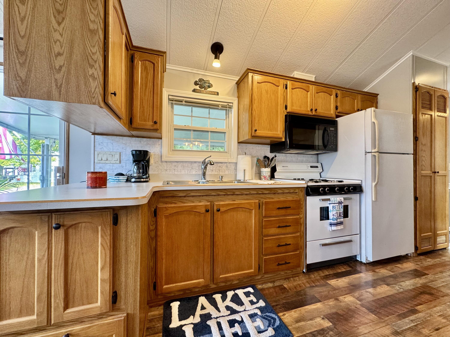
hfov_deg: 102.1
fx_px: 182
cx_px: 225
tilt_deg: +0.0
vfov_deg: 85.7
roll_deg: -0.7
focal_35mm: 14
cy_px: 168
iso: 200
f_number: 2.2
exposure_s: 1/120
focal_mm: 2.22
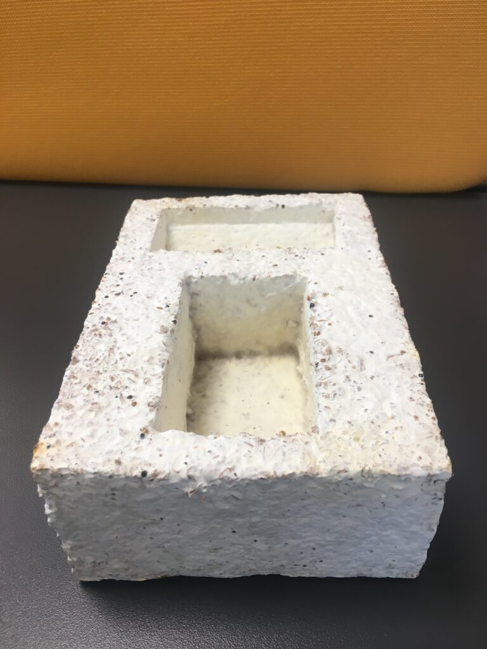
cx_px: 244
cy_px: 324
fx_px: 544
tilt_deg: -39.0
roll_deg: +4.2
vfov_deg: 61.7
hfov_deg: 48.2
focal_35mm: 29
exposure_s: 1/33
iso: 25
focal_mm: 4.15
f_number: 2.2
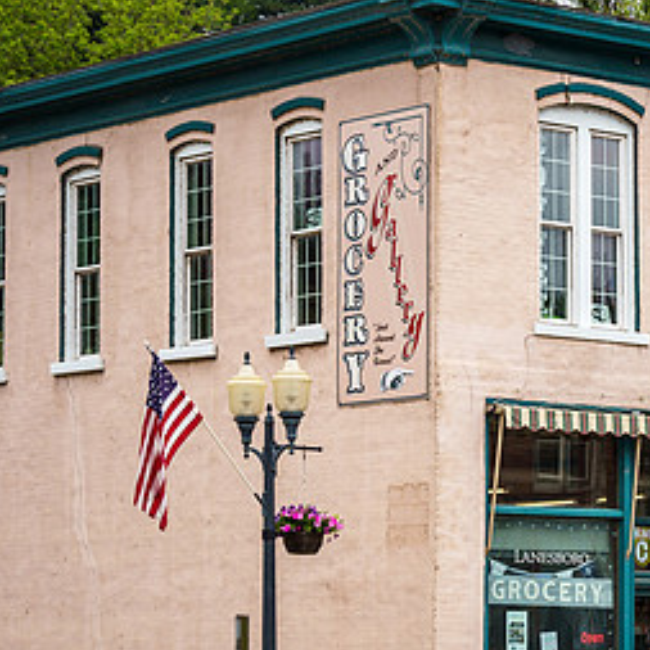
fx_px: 3229
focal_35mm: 152
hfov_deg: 11.4
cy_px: 383
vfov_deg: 11.5
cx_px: 568
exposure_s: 1/1000
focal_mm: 70
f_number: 4
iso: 200
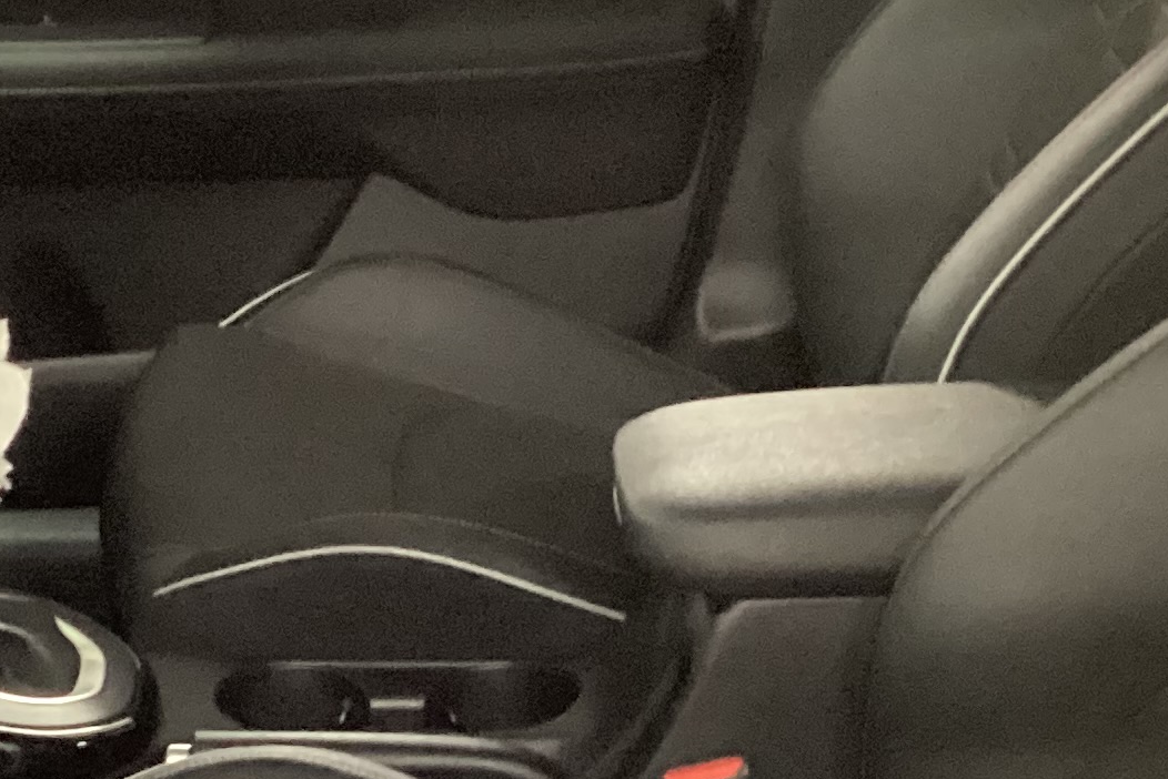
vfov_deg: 13.5
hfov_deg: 20.1
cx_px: 187
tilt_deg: -27.8
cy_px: 730
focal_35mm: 100
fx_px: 3245
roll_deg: +2.2
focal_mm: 3.3
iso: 800
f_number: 2.4
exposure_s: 1/17
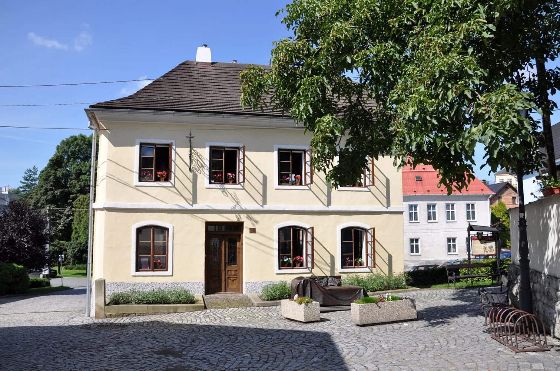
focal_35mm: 27
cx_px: 280
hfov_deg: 67.5
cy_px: 186
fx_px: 419
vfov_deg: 47.7
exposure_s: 1/1600
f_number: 6.3
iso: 400
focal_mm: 18
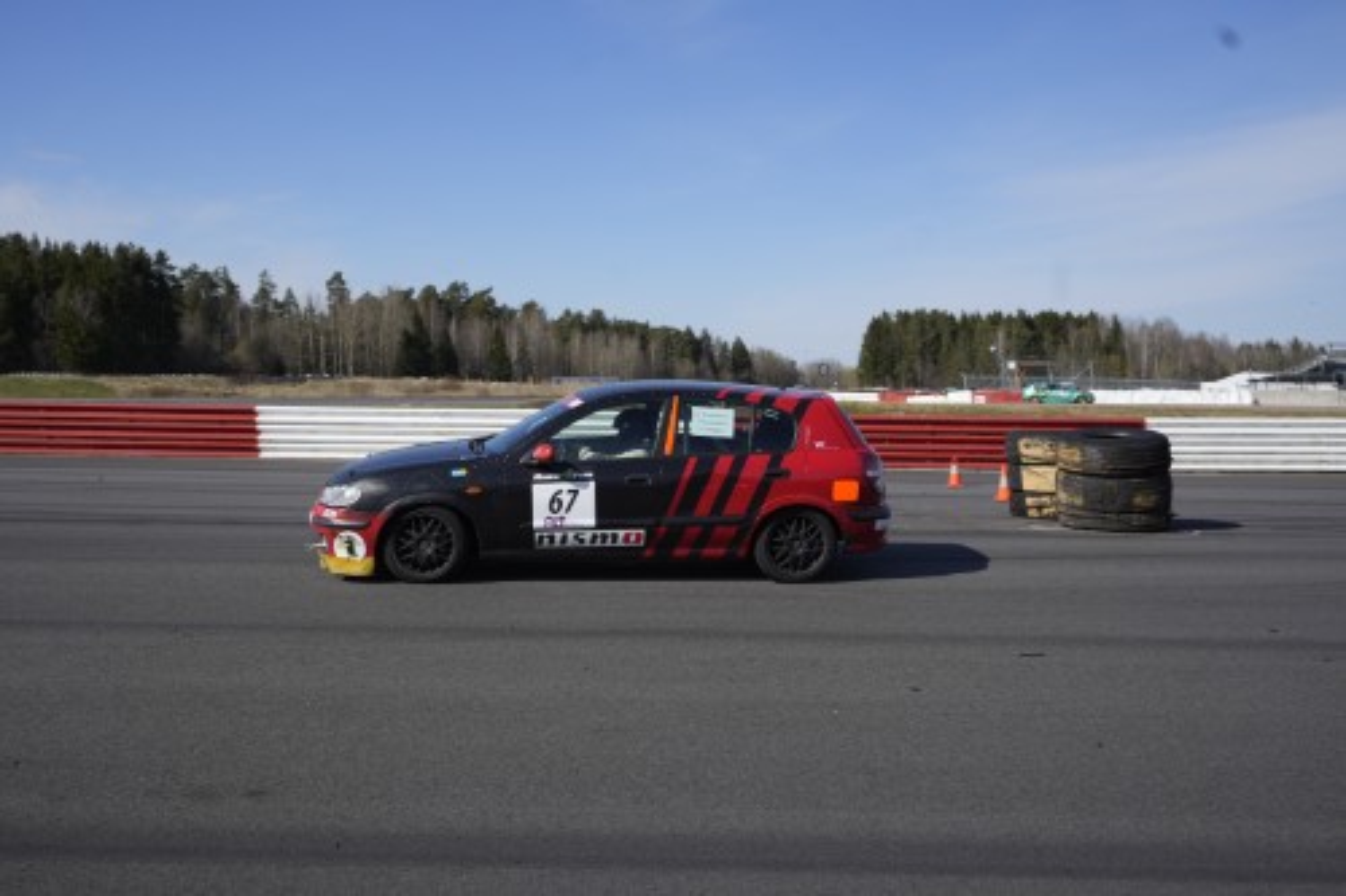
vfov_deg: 37.8
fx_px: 1308
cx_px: 673
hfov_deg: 54.5
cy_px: 448
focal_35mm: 35
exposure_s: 1/1000
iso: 125
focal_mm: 35
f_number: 5
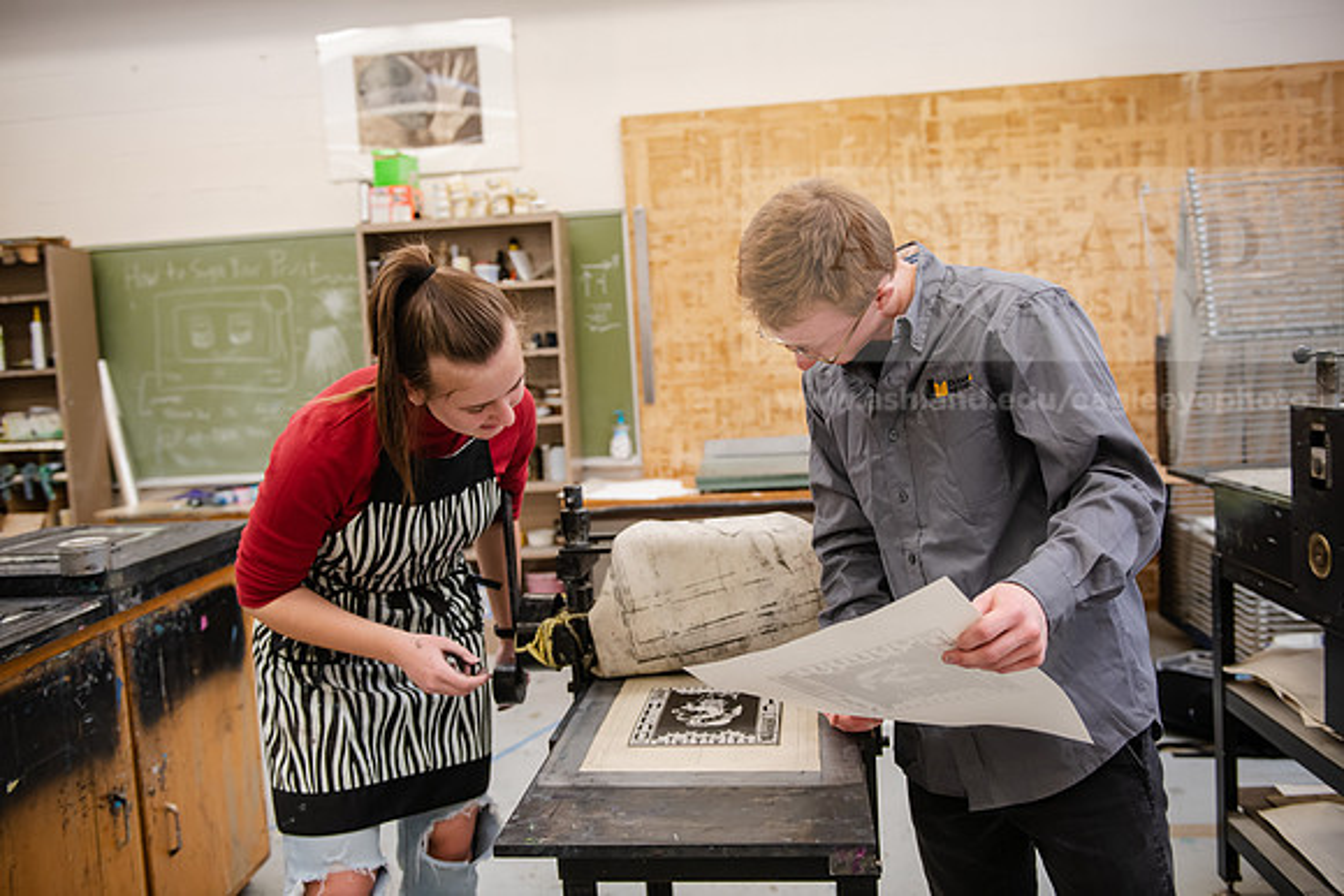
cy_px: 448
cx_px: 672
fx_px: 1158
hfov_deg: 60.3
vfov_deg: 42.3
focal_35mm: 31
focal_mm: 31
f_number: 3.2
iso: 640
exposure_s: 1/200
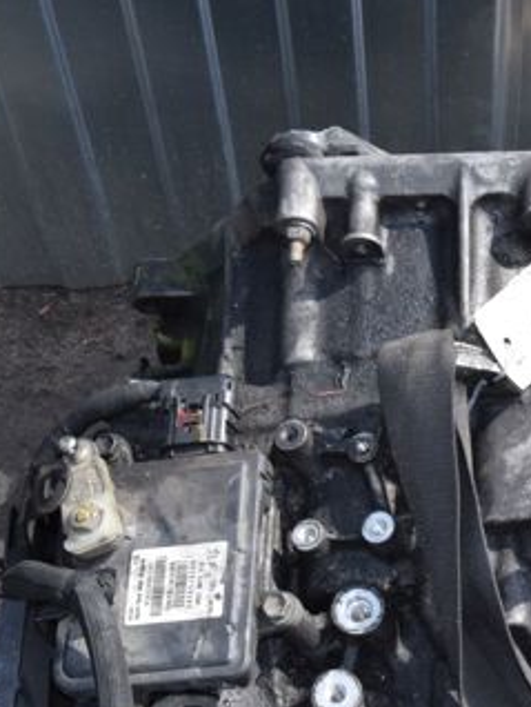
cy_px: 456
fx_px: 1777
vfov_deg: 22.4
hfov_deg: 16.6
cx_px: 540
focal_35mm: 87
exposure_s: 1/200
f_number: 18
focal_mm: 30
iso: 800
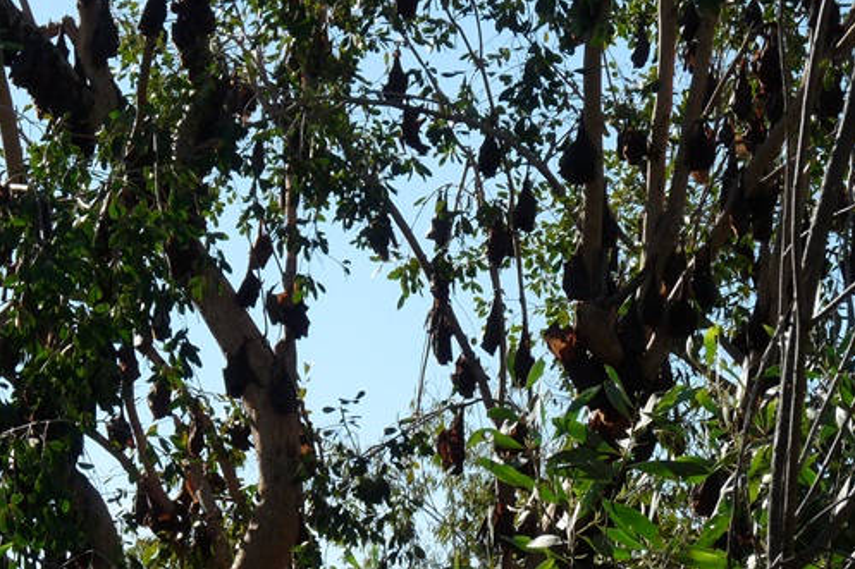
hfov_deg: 11.4
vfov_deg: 7.6
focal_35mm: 181
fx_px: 4297
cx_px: 428
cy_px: 248
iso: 100
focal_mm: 17.4
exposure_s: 1/320
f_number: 5.6
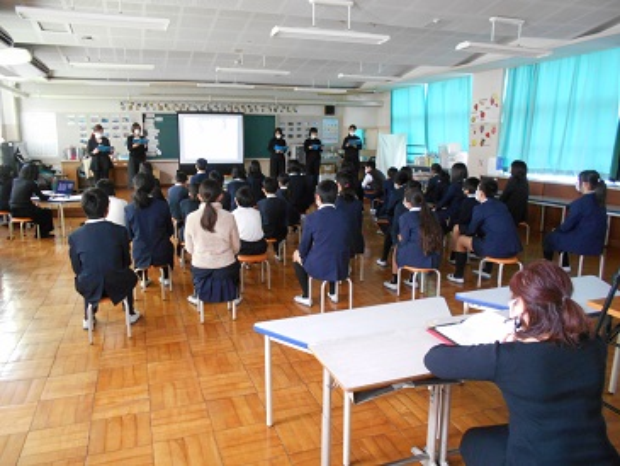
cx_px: 310
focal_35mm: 26
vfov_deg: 53.1
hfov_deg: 67.3
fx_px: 466
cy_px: 233
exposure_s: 1/13
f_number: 3.2
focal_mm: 4.6
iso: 400
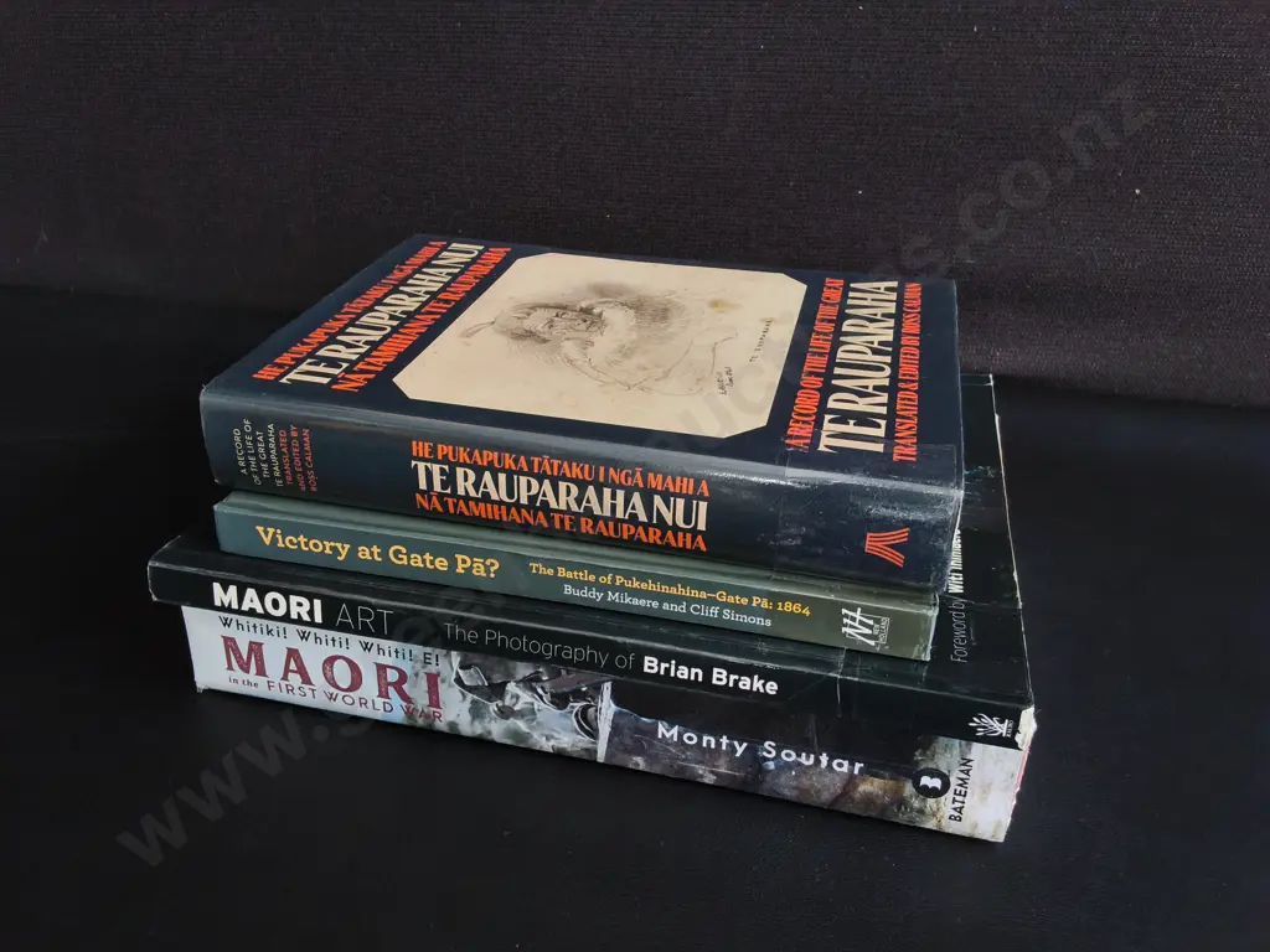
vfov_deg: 51.4
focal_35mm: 27
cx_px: 635
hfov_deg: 65.3
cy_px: 476
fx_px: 991
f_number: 2
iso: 80
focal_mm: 2.87
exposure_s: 1/100
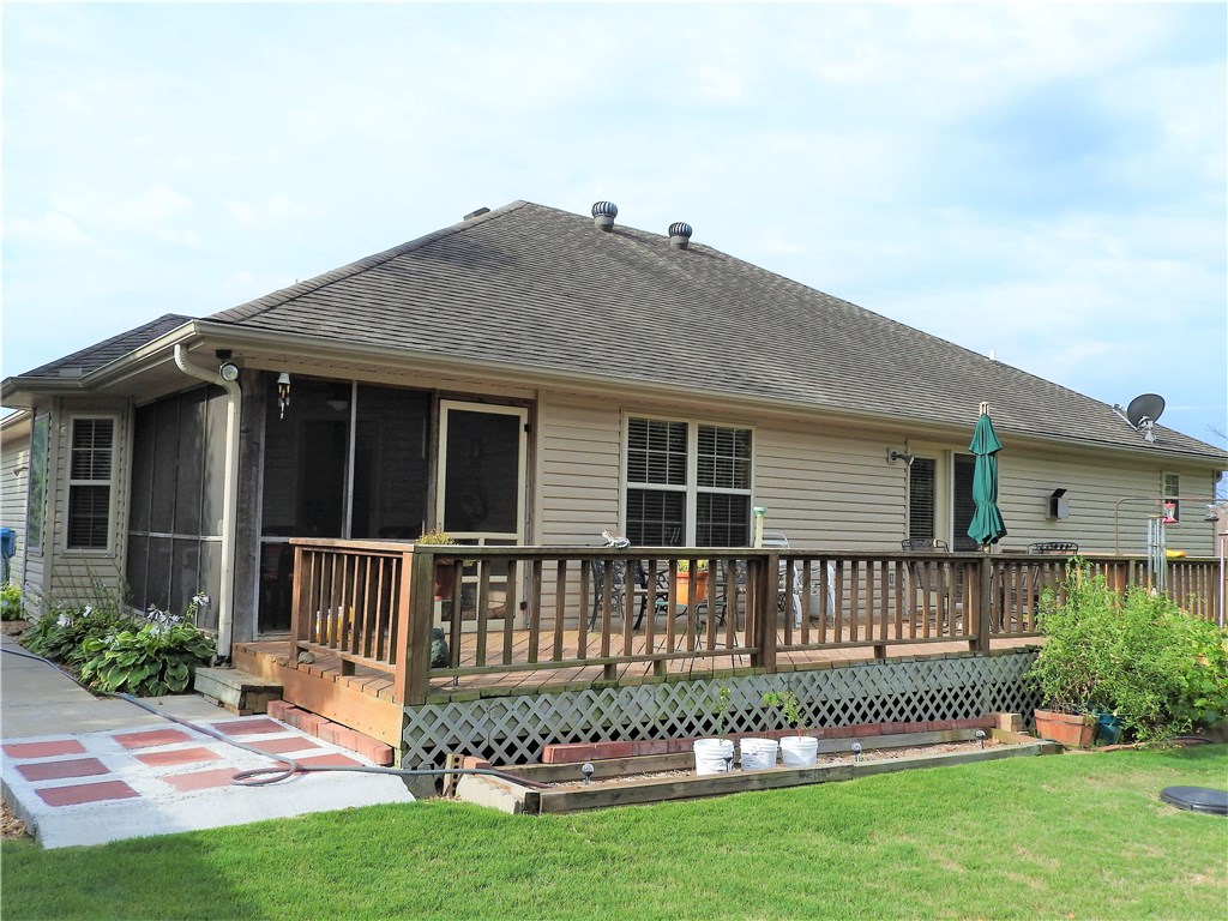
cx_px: 614
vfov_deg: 46.8
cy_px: 460
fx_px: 1064
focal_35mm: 30
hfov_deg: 60.0
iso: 100
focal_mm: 5.4
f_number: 3.5
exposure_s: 1/800
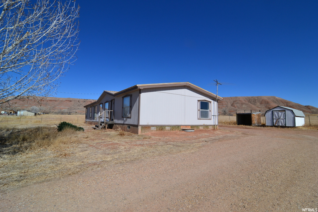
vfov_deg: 72.1
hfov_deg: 95.0
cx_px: 159
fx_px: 146
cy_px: 106
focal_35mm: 16
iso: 280
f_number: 11
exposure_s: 1/500
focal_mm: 11
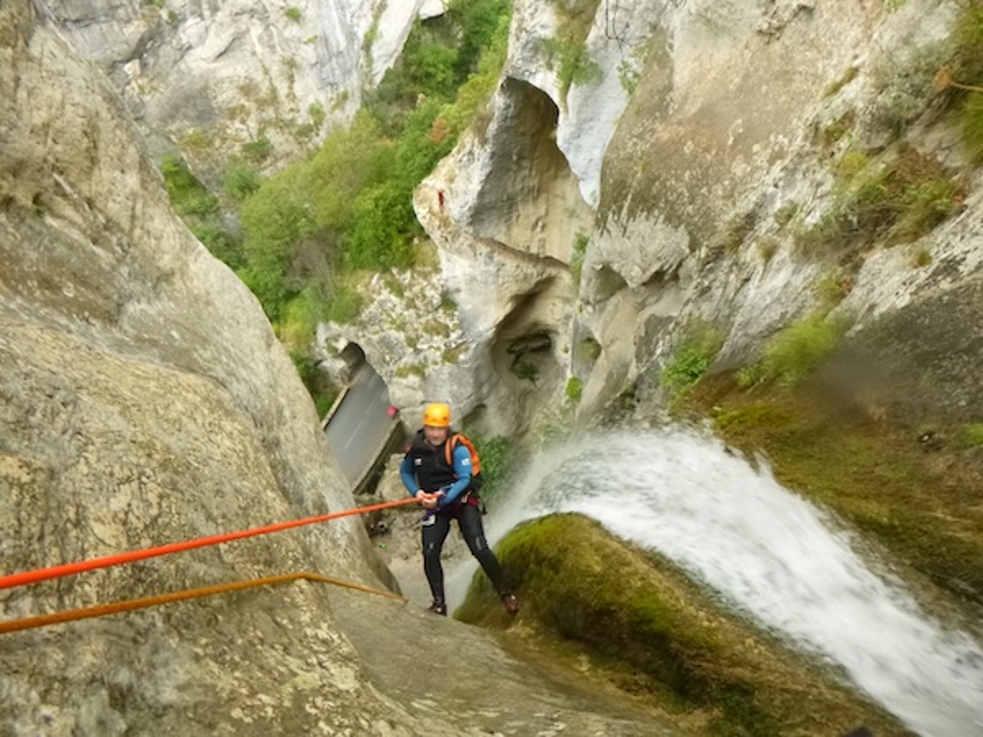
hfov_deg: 69.4
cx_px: 492
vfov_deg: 54.9
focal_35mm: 25
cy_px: 368
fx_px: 710
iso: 400
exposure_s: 1/50
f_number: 3.9
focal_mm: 4.5
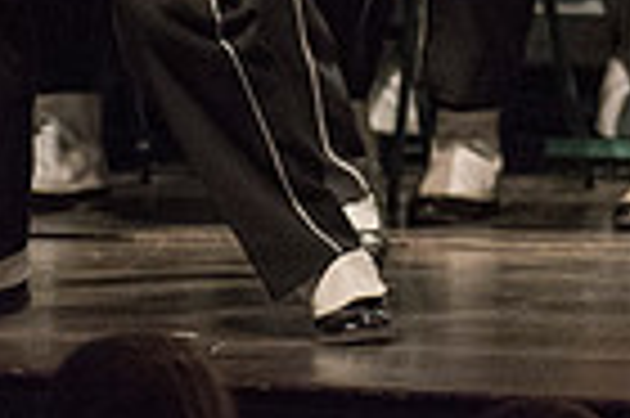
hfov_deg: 1.7
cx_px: 1040
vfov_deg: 1.1
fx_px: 21779
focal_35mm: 1246
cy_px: -420
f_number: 2.8
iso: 4000
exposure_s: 1/500
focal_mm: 300
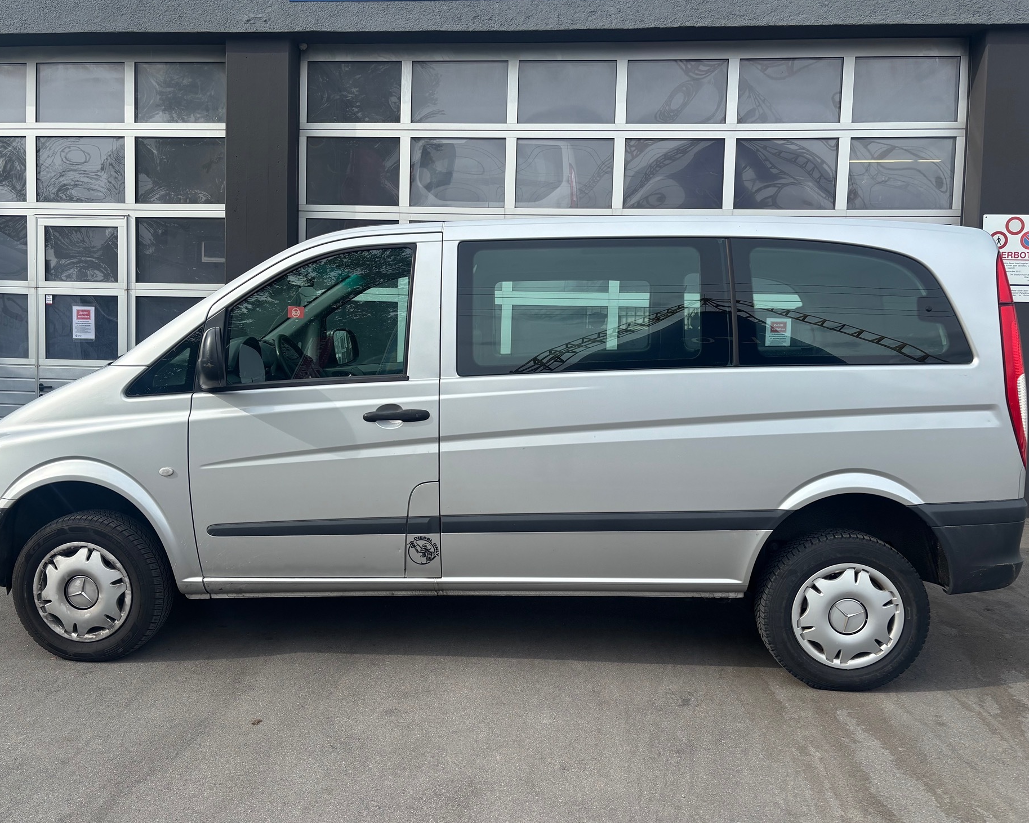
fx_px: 853
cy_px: 418
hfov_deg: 62.2
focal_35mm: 28
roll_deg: -1.5
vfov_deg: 51.5
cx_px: 489
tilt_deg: -3.8
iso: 50
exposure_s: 1/1695
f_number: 1.6
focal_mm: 5.96
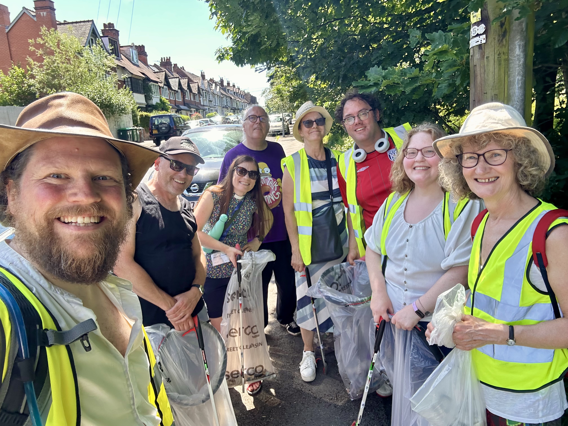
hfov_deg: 73.9
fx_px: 377
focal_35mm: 23
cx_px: 284
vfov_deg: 58.9
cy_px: 213
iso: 25
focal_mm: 2.69
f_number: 1.9
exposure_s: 1/233
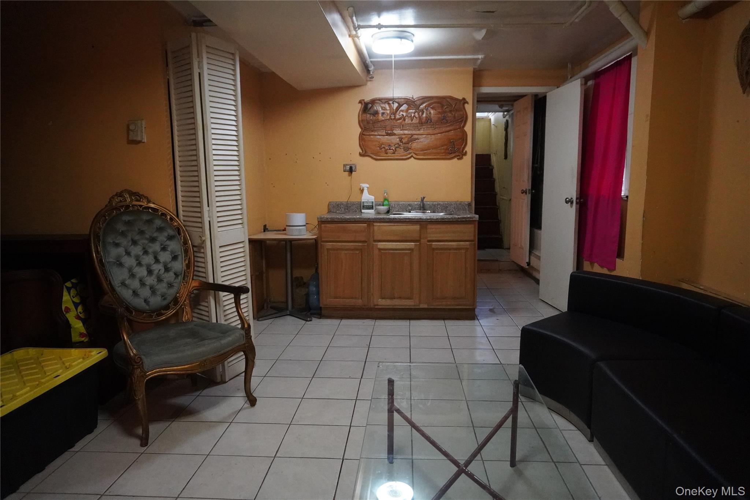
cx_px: 375
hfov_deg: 73.7
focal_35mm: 24
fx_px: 500
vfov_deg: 53.1
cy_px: 250
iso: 5000
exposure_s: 1/160
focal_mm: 16
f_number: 3.5
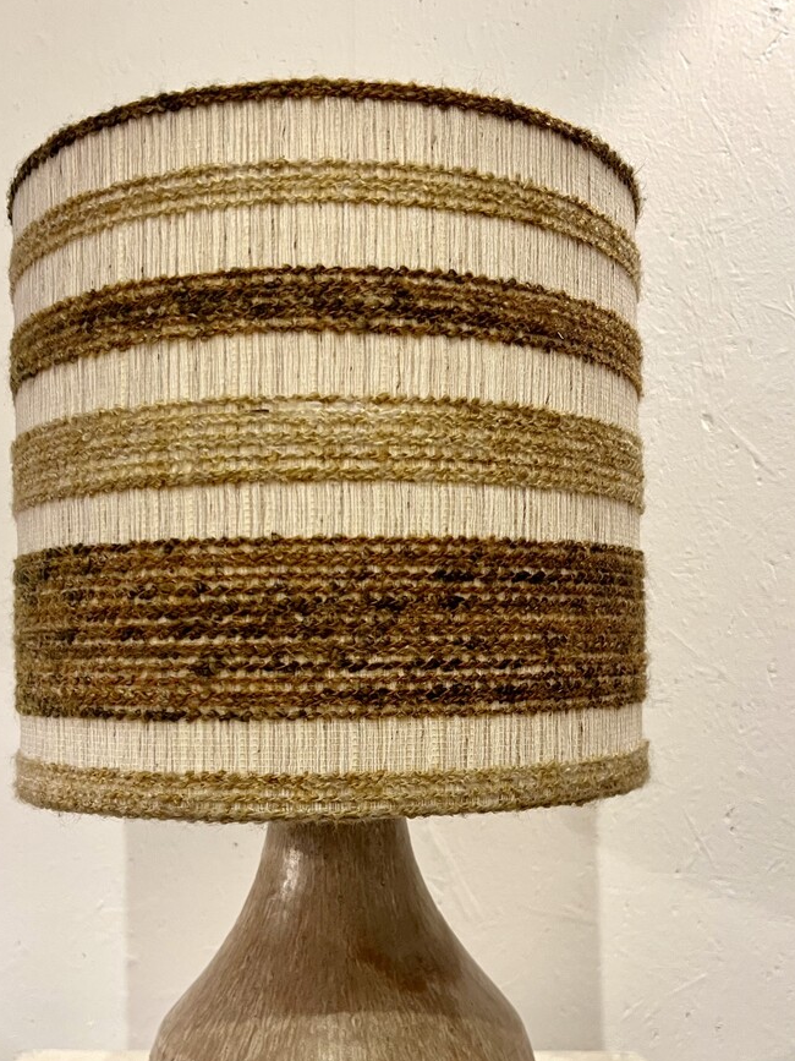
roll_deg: +1.3
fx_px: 1103
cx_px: 358
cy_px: 657
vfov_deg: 50.9
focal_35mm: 36
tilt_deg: -0.6
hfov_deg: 39.6
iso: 125
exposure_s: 1/50
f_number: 1.5
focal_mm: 5.7
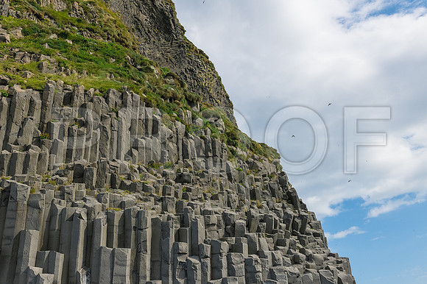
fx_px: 391
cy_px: 142
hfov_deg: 57.3
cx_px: 214
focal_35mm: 33
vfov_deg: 39.9
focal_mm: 22
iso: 400
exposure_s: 1/1250
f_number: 9
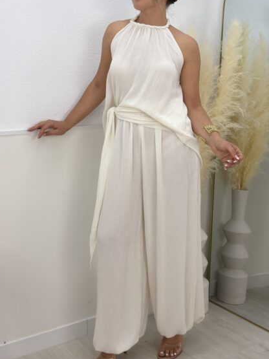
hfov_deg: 29.7
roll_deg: +0.7
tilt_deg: -7.2
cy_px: 148
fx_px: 508
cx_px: 142
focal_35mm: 49
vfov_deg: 38.8
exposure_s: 1/280
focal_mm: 6.76
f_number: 1.78
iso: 64
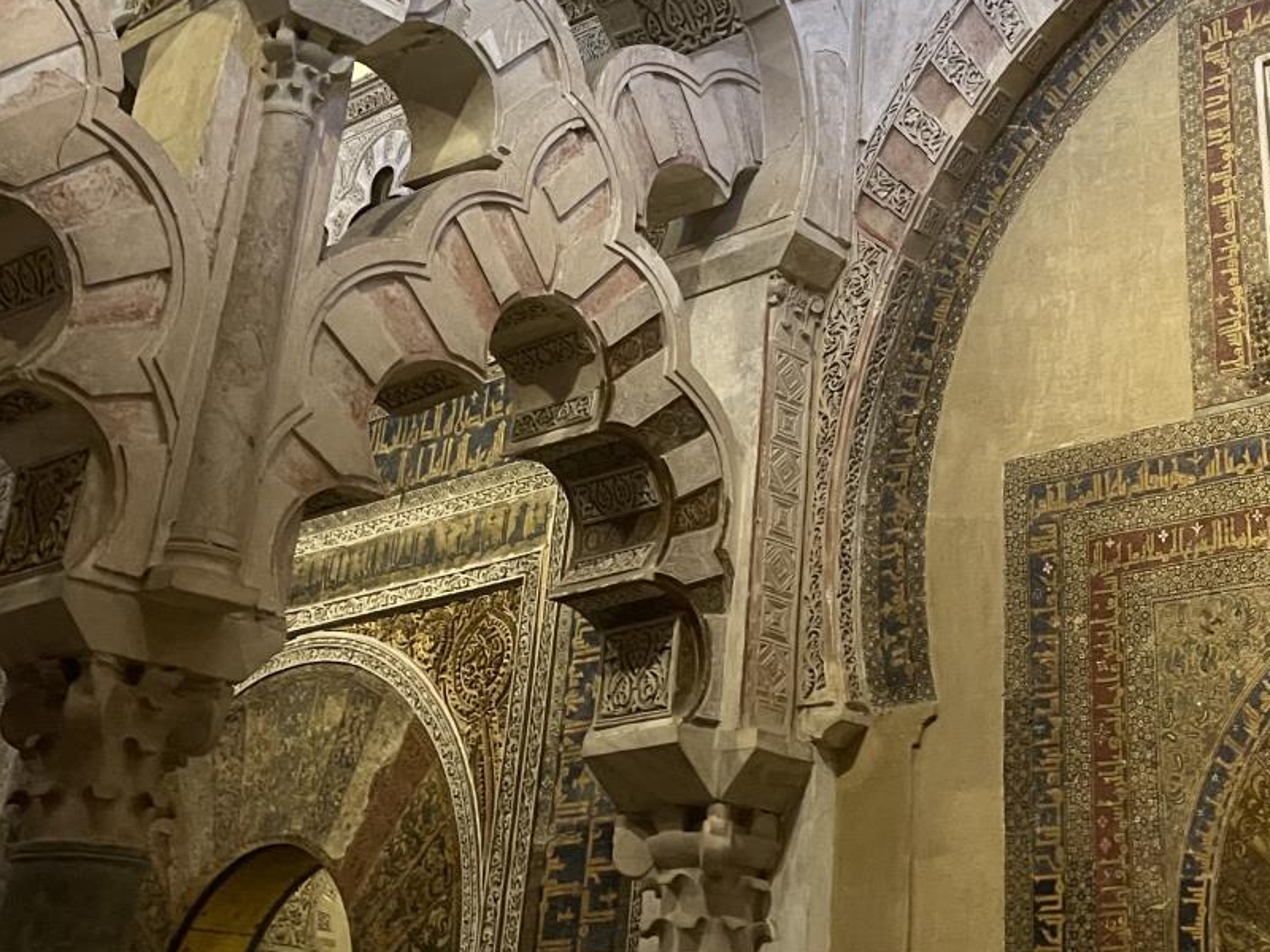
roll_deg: -2.0
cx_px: 900
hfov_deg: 36.2
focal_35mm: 52
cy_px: 195
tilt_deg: +27.7
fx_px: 1908
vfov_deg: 27.5
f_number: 1.6
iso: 500
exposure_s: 1/33
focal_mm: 4.2
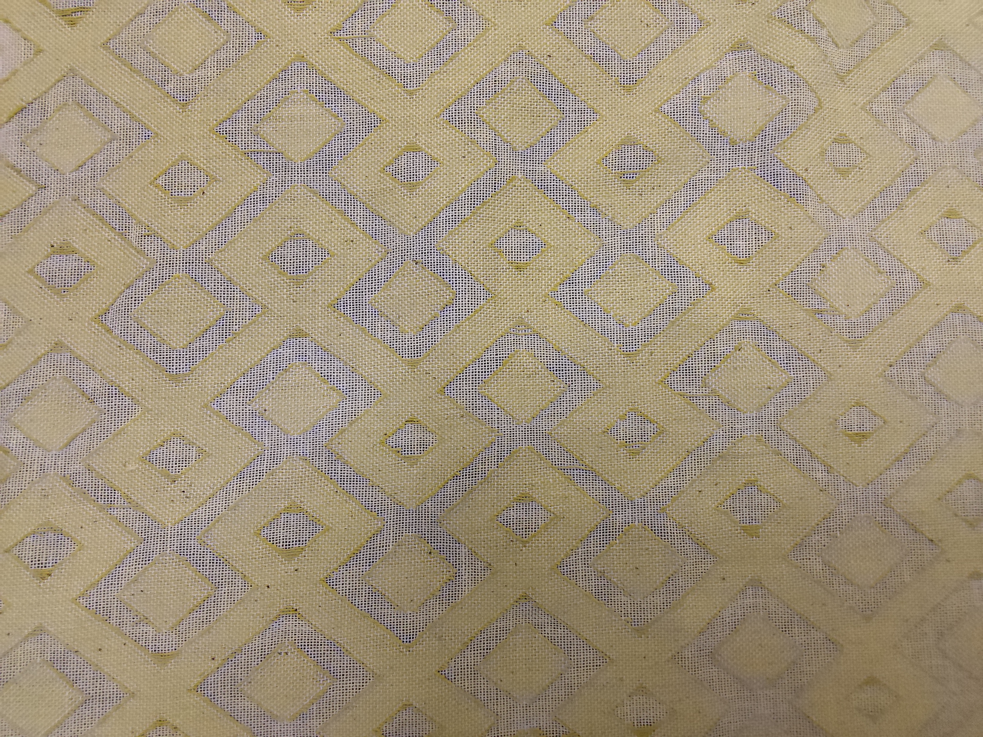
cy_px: 368
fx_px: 738
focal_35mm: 26
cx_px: 492
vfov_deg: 53.1
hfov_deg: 67.3
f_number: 2
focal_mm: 2.78
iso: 320
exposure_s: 1/100
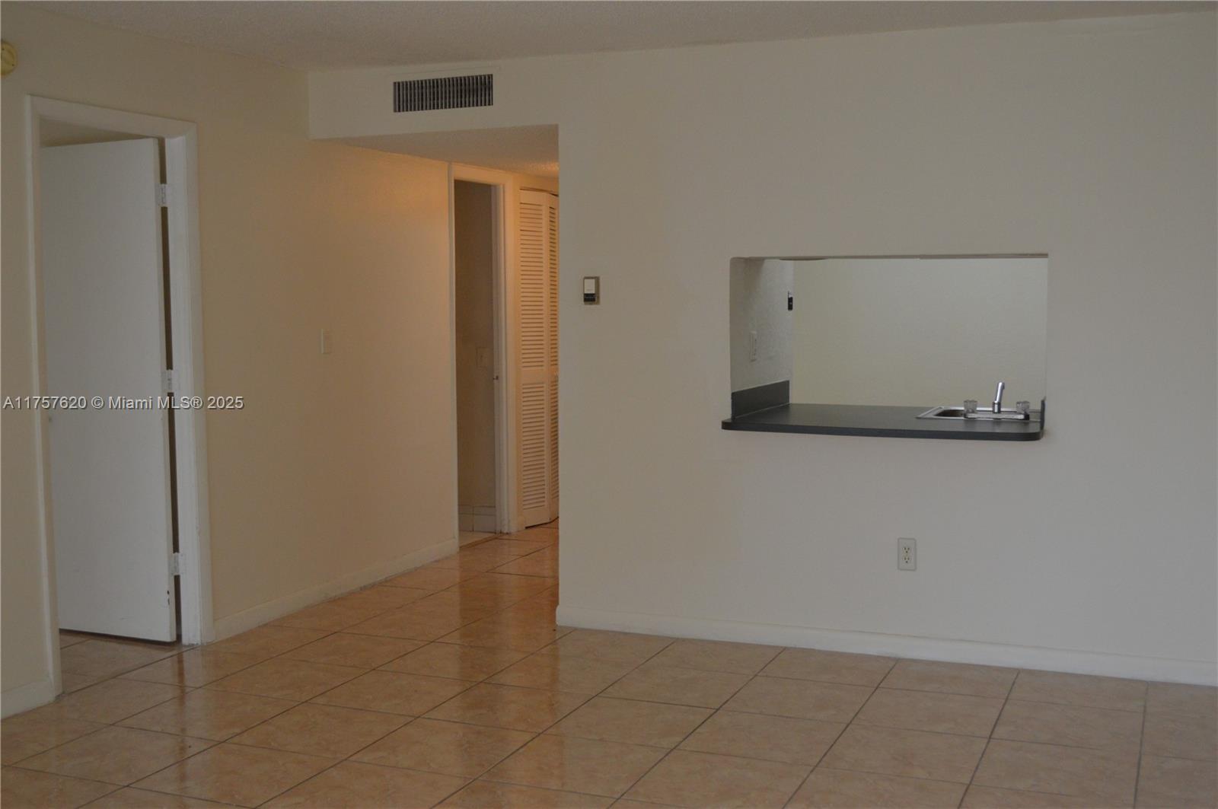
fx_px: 1318
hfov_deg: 49.6
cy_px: 404
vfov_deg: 34.1
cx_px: 609
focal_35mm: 39
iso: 1000
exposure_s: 1/60
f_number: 4.2
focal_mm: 26
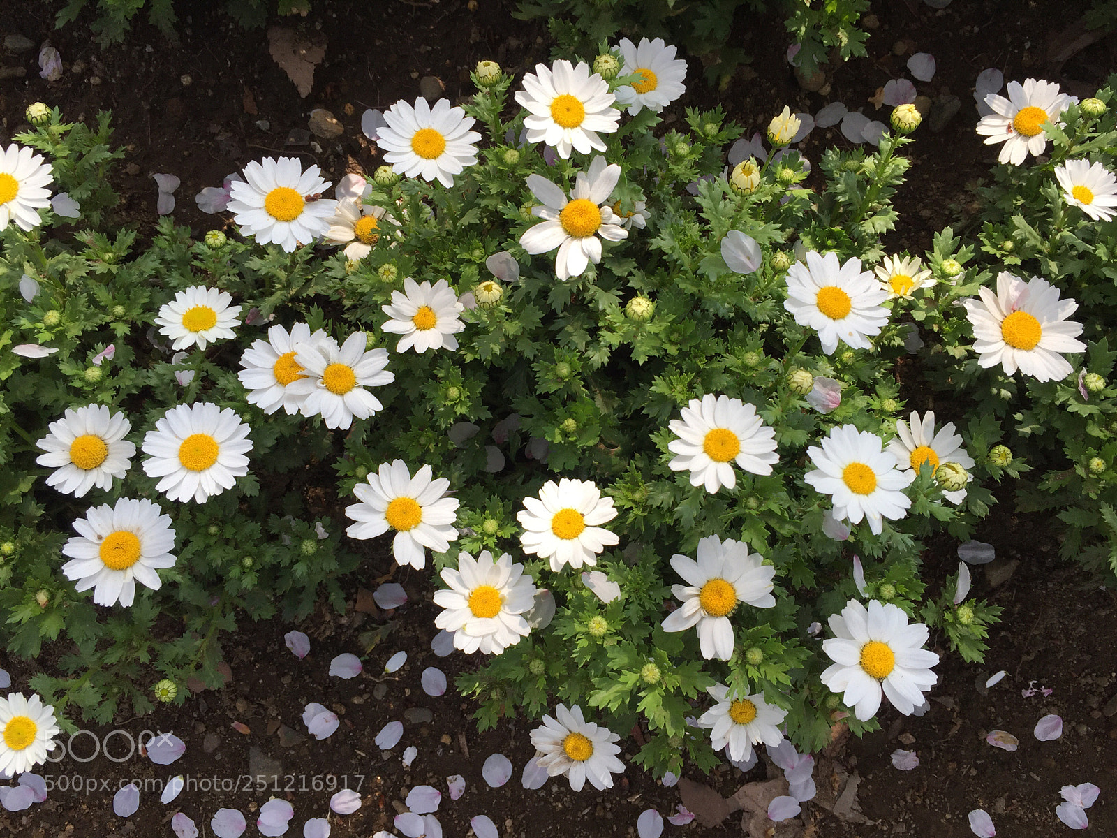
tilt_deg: -77.0
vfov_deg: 48.2
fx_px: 936
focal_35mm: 29
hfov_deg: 61.7
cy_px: 419
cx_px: 558
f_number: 2.2
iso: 32
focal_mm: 4.15
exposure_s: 1/608
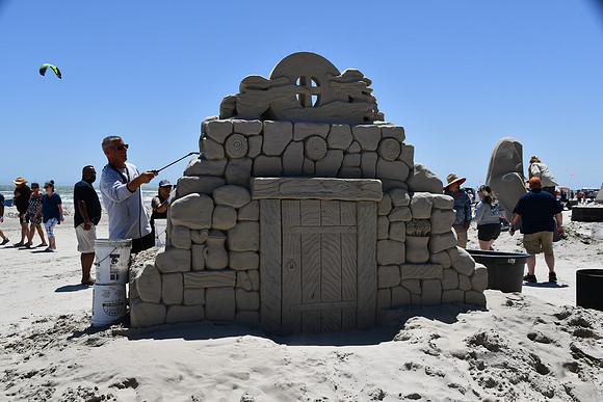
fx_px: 603
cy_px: 201
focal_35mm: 36
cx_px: 302
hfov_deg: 53.1
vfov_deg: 36.9
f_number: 10
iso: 100
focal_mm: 24
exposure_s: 1/400
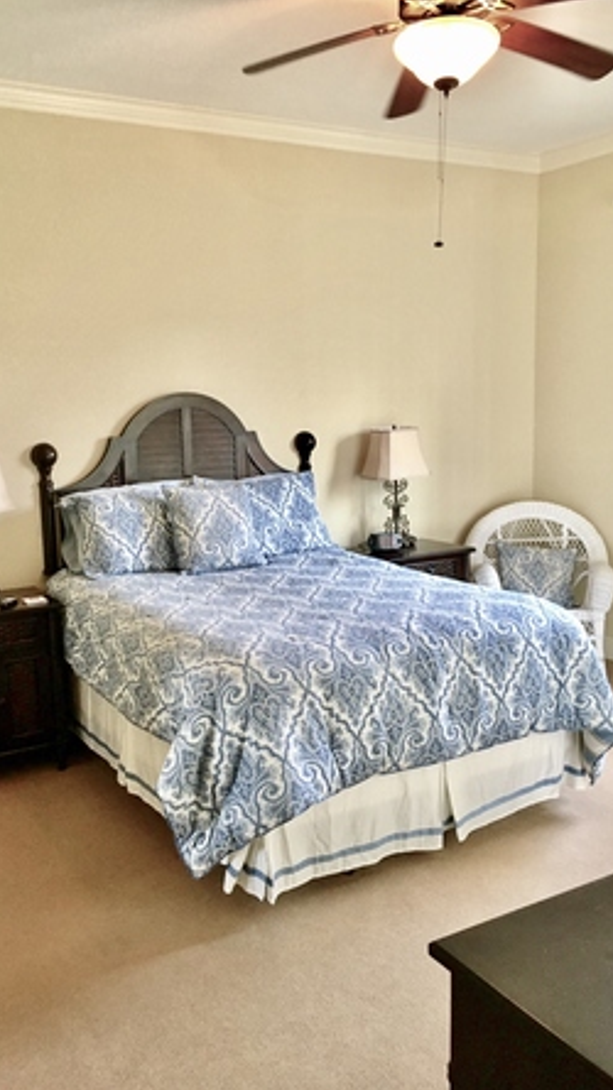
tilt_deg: -8.9
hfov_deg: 36.6
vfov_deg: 61.0
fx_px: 926
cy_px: 544
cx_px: 270
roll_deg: +1.8
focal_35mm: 32
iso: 125
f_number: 2.2
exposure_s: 1/30
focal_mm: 4.15
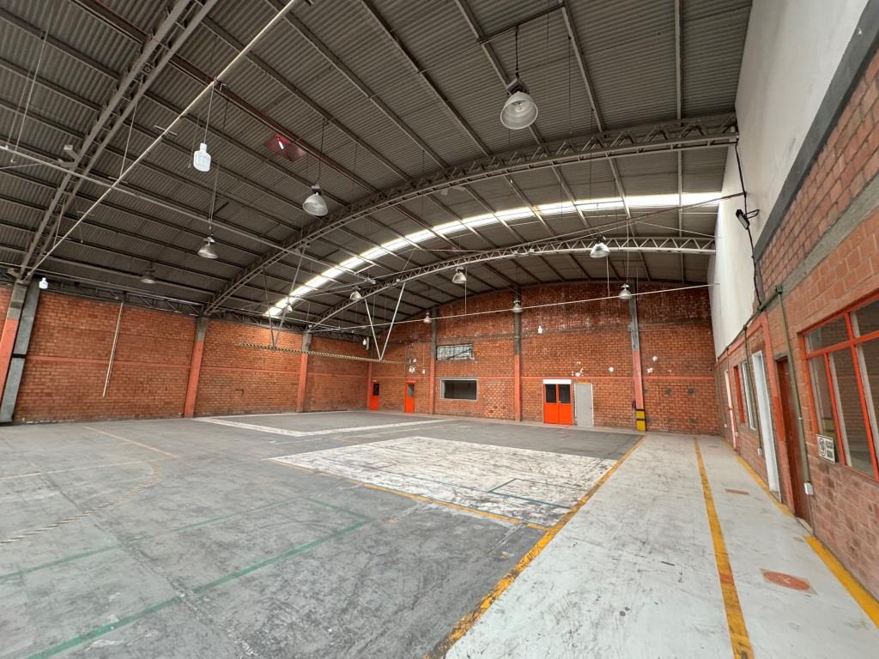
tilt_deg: +9.8
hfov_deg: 102.1
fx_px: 356
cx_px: 440
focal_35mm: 14
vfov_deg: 85.7
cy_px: 330
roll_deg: -0.5
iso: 320
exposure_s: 1/66
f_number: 2.2
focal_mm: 2.22
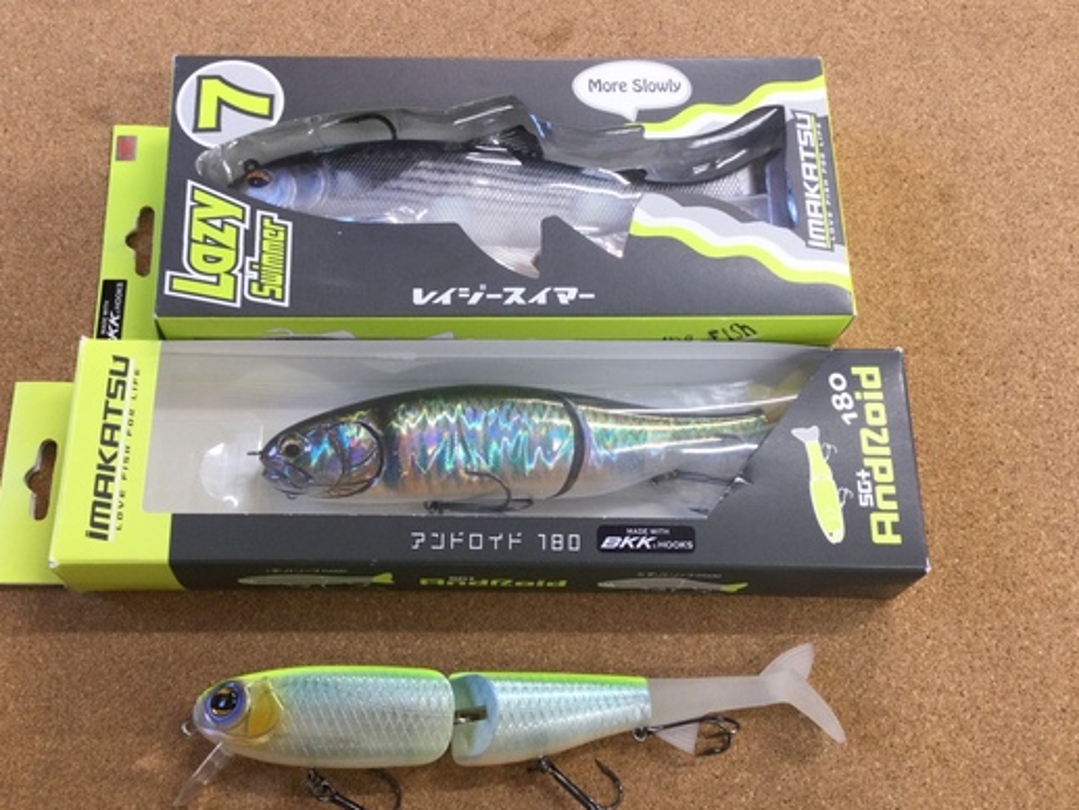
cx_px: 470
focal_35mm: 36
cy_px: 418
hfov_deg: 51.2
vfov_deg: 39.7
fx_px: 1122
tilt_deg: -71.4
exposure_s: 1/30
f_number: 2.4
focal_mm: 3.3
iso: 50
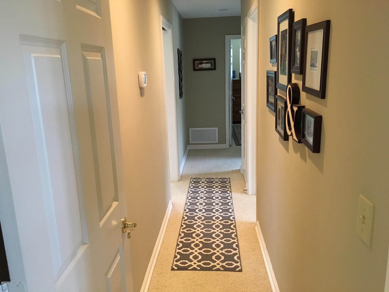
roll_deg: +1.8
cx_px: 194
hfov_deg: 61.7
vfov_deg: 48.2
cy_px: 146
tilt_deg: -11.8
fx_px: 326
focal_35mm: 29
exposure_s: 1/30
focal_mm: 4.15
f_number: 2.2
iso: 200
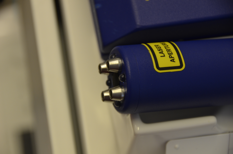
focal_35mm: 158
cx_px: 116
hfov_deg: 13.1
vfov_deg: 8.7
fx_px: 1017
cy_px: 77
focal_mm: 105
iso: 900
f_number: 5.3
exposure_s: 1/125
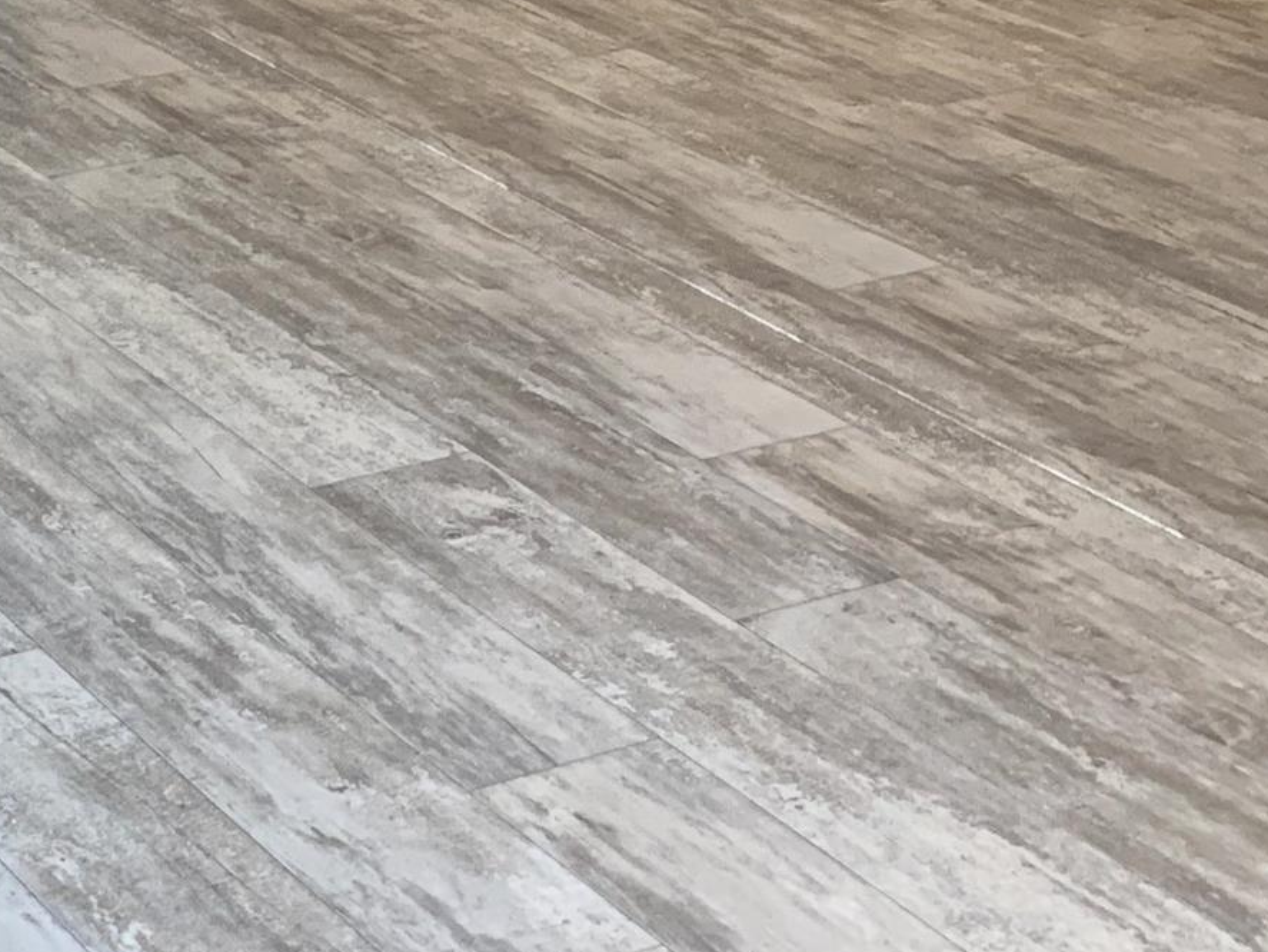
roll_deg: +1.3
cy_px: -628
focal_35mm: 90
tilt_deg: -5.8
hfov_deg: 20.6
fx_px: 3298
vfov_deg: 14.8
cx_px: -154
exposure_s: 1/116
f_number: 1.8
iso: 100
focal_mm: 4.25
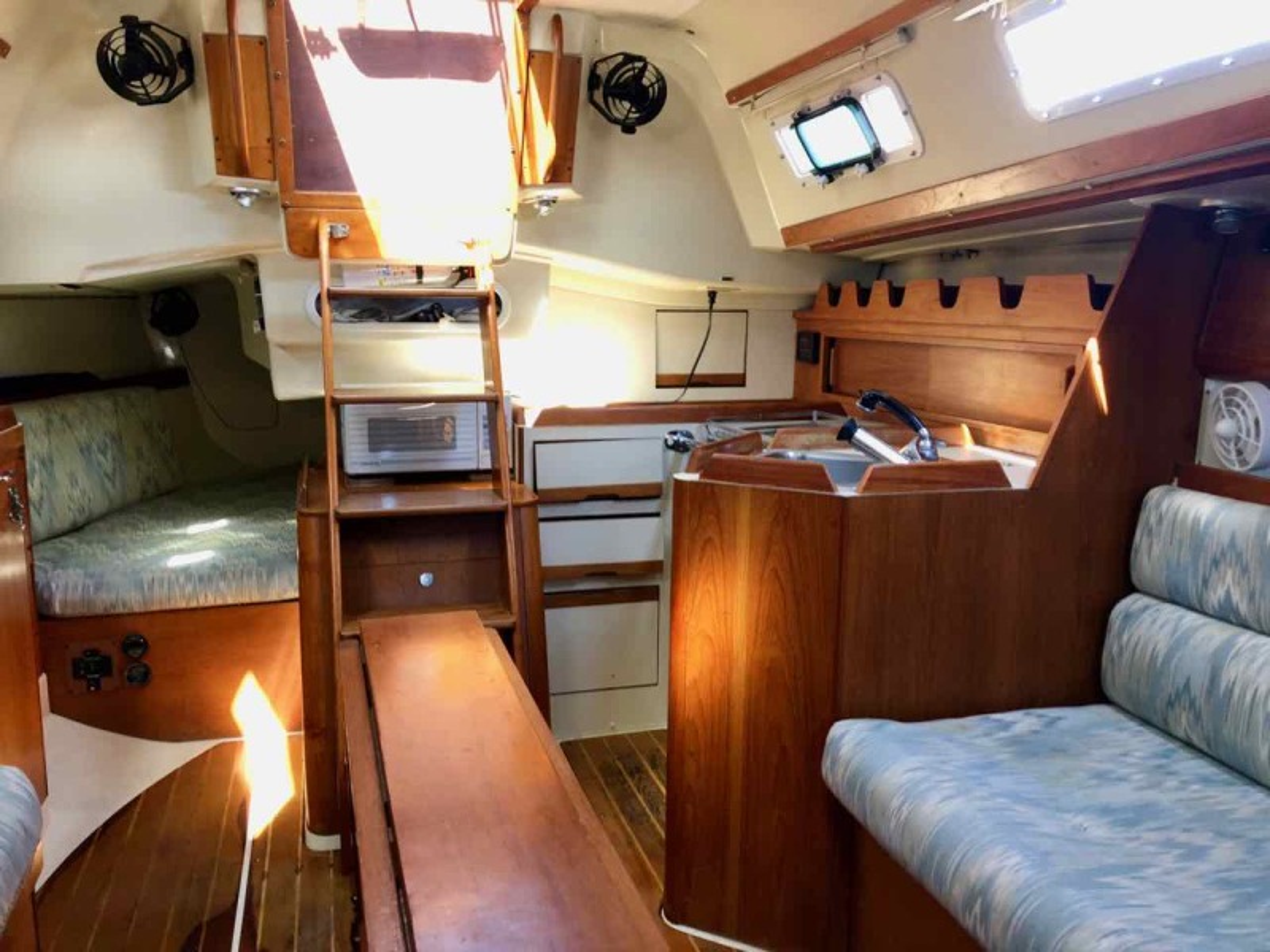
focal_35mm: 28
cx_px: 635
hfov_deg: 63.4
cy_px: 476
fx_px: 1027
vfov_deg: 49.7
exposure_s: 1/24
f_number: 1.8
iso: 40
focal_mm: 3.99
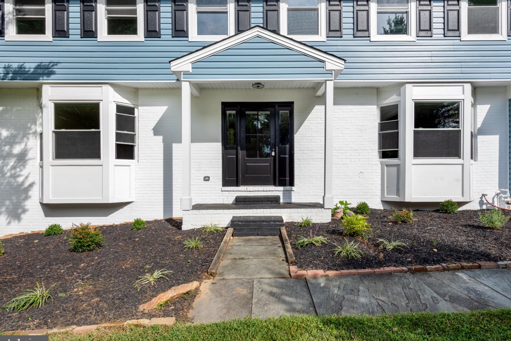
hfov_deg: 81.2
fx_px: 298
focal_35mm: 21
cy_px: 175
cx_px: 259
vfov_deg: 59.5
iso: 100
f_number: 10
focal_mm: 20
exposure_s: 1/250
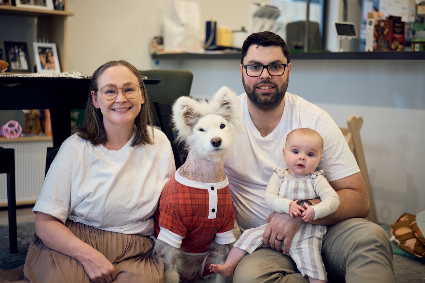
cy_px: 142
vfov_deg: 24.6
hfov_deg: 36.3
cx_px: 212
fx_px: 649
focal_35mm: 55
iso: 1250
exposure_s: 1/250
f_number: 1.8
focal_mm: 55
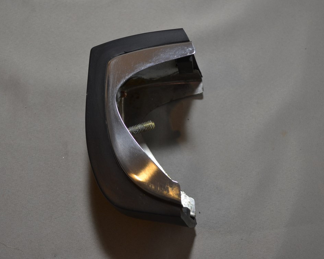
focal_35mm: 48
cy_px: 129
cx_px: 143
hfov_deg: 38.7
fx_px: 460
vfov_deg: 31.5
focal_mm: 28
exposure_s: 1/50
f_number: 4.5
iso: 400
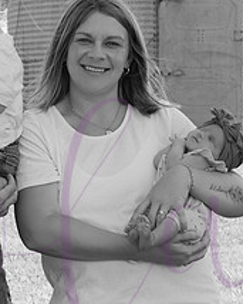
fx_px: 1304
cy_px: 125
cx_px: 24
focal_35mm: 145
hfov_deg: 10.6
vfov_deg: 13.3
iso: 400
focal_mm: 57
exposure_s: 1/320
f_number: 9
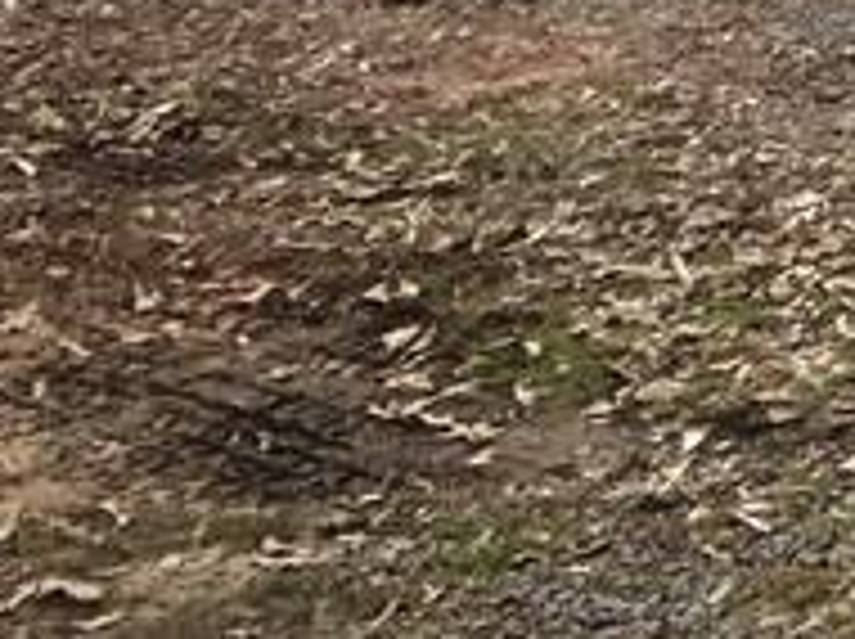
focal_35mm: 151
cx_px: 2128
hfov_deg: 10.9
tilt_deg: -0.8
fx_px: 3725
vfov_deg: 8.8
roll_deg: -2.1
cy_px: -927
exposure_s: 1/2024
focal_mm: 3.99
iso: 20
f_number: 1.8
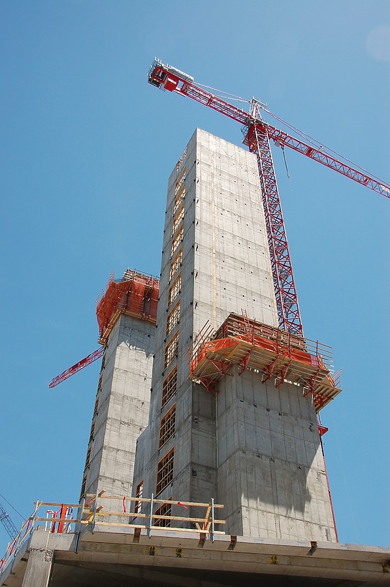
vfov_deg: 57.3
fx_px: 538
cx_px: 195
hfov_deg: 39.8
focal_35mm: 33
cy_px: 294
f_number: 10
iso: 200
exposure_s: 1/250
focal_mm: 22
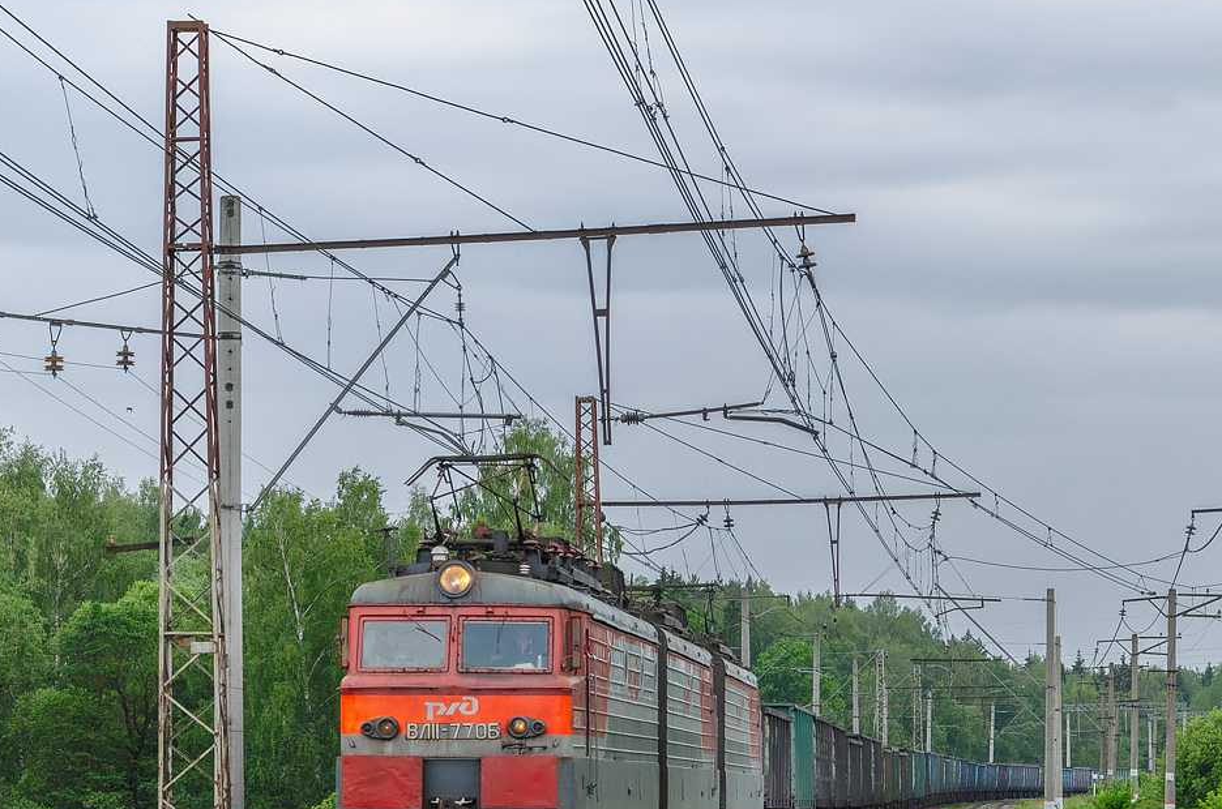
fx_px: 4234
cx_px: 678
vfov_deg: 10.9
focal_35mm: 125
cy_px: 571
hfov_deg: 16.4
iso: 320
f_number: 6.3
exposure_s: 1/500
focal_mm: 52
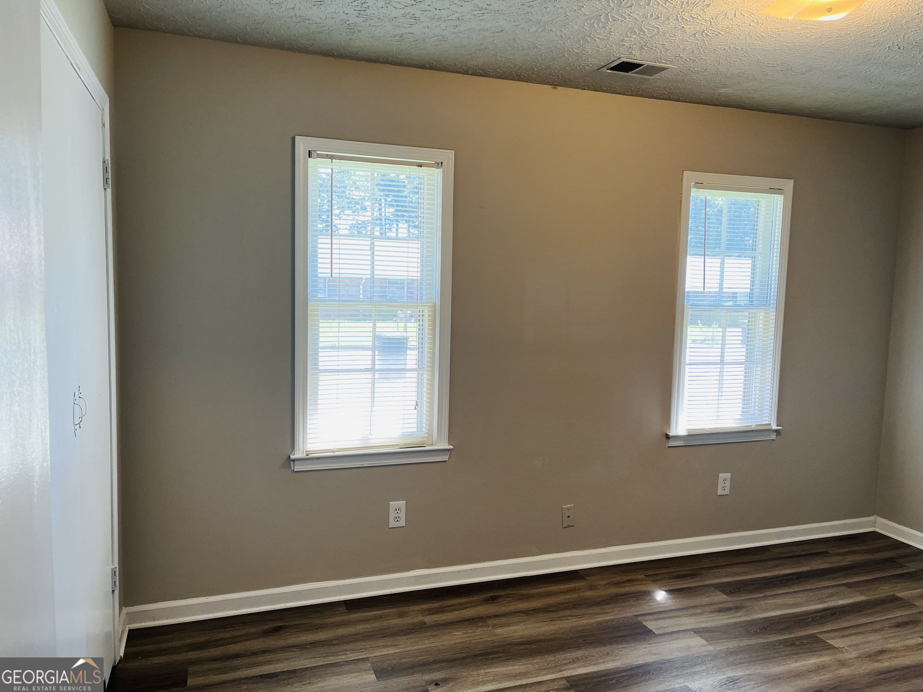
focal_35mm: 26
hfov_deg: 67.3
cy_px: 346
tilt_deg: -6.0
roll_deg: -1.1
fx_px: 693
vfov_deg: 53.1
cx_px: 462
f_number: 1.6
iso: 80
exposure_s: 1/120
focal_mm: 5.1
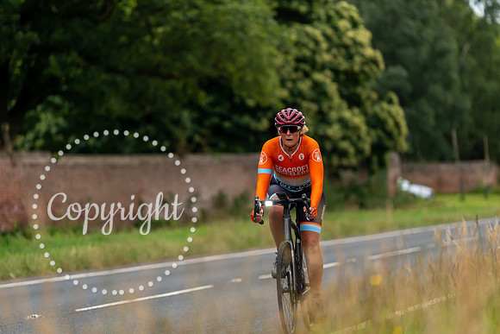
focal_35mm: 185
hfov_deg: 11.1
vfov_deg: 7.4
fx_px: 2570
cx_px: 250
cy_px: 167
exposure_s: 1/640
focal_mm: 185
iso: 1000
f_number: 3.2
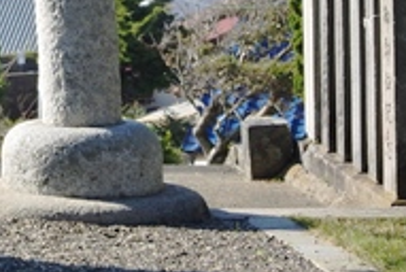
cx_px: -266
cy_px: -225
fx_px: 2485
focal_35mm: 220
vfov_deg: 6.1
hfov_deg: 9.0
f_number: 4.5
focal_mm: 19.3
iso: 160
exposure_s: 1/500
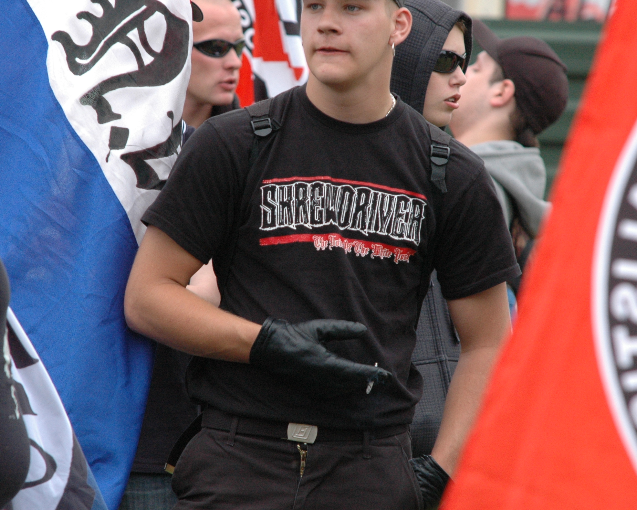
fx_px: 8089
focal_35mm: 429
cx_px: 300
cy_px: 232
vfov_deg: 3.6
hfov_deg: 4.5
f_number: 5.6
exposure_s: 1/500
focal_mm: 200
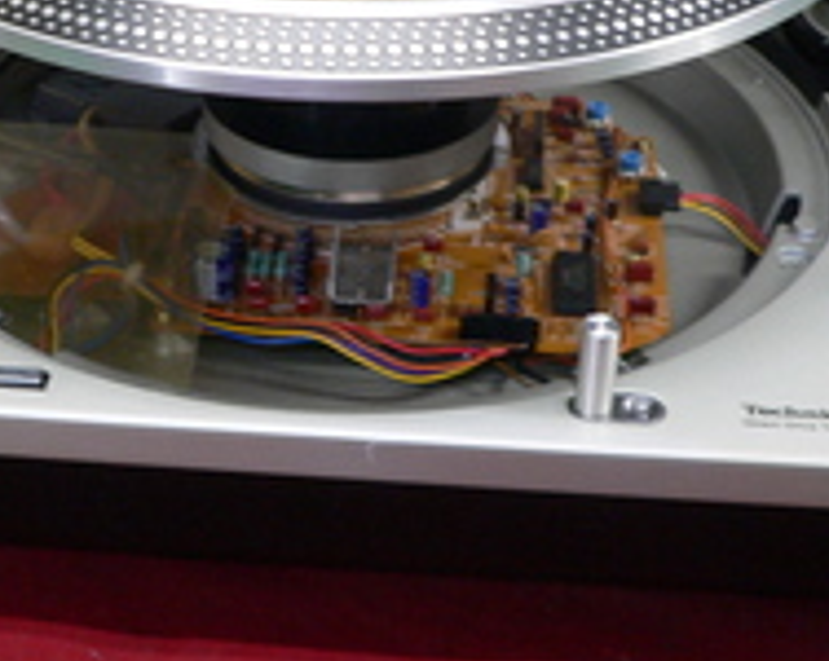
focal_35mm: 81
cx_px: 331
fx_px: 1985
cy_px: 108
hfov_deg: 23.5
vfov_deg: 18.7
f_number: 2.8
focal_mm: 6.8
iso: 200
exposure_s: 1/15
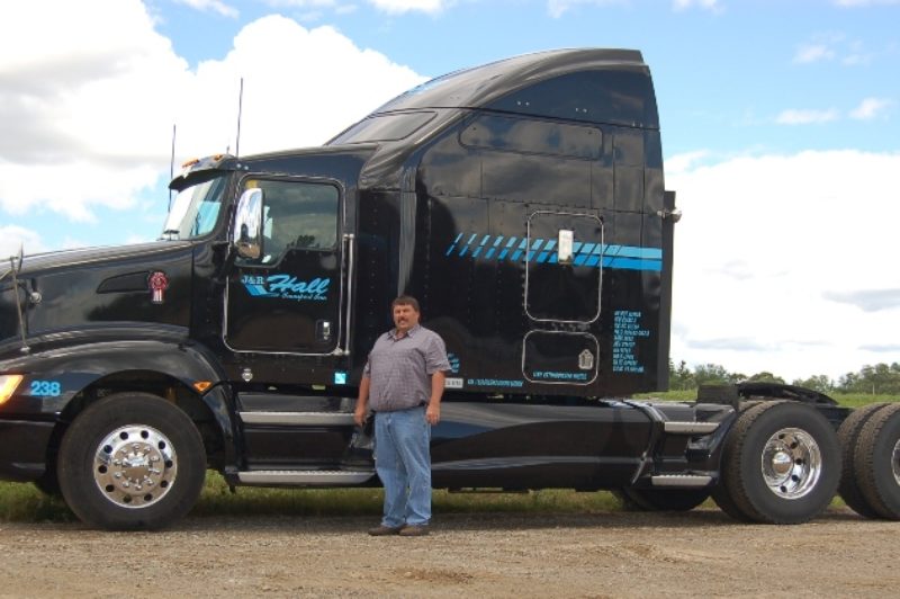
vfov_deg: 26.4
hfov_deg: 38.9
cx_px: 450
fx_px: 1274
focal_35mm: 51
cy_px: 300
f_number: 5.6
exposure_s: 1/500
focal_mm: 34
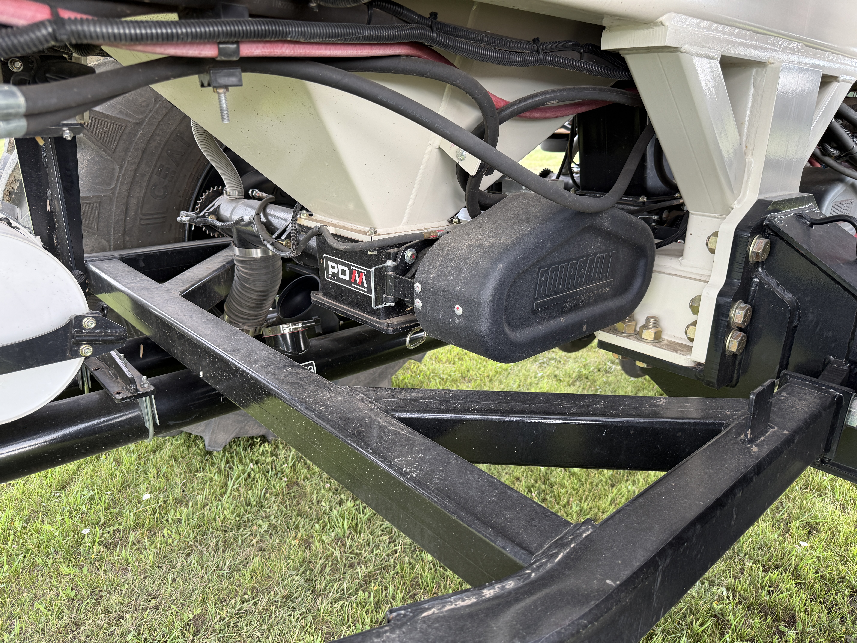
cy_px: 322
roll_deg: -0.4
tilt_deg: -19.7
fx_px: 594
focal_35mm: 24
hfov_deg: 71.6
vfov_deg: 56.8
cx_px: 428
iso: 125
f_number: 1.78
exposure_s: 1/121
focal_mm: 6.76
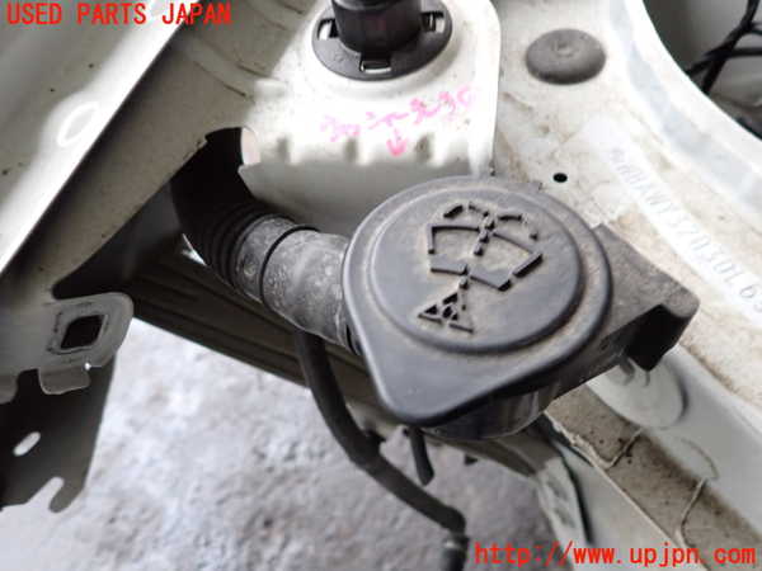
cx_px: 381
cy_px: 286
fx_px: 550
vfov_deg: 54.9
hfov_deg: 69.4
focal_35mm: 25
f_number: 2
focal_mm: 4.5
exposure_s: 1/30
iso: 500
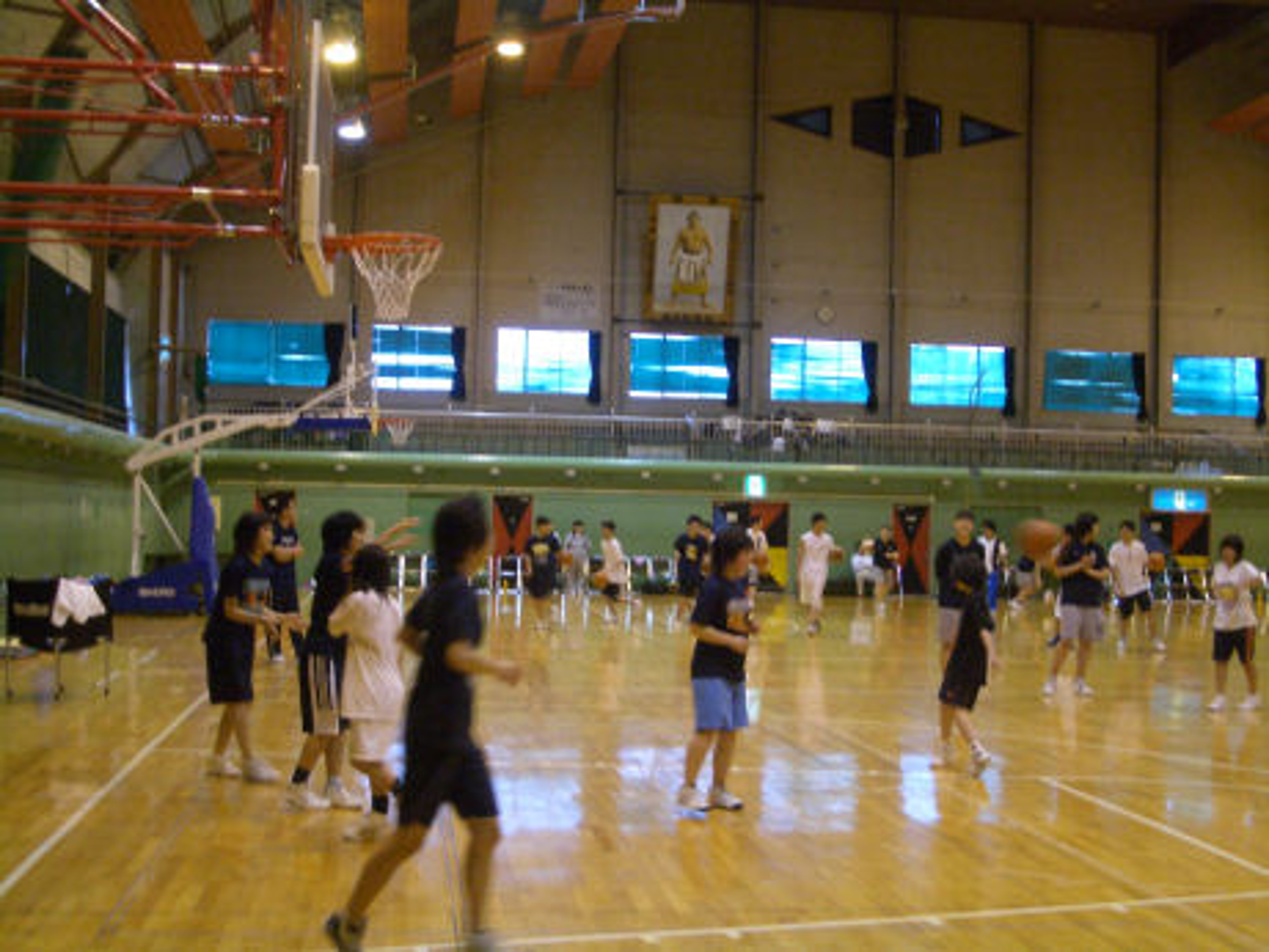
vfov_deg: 29.7
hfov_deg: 38.9
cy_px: 476
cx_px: 634
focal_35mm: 49
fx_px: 1797
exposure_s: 1/50
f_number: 3.1
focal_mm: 8.2
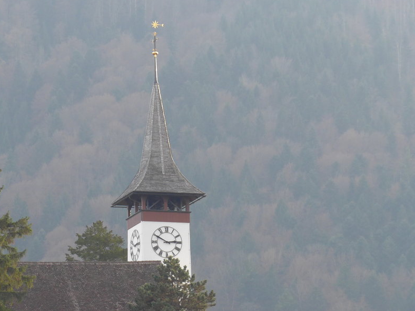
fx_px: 3453
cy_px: 208
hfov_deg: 6.9
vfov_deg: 5.2
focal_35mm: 288
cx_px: 100
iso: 250
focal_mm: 36.7
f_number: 5.7
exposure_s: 1/125
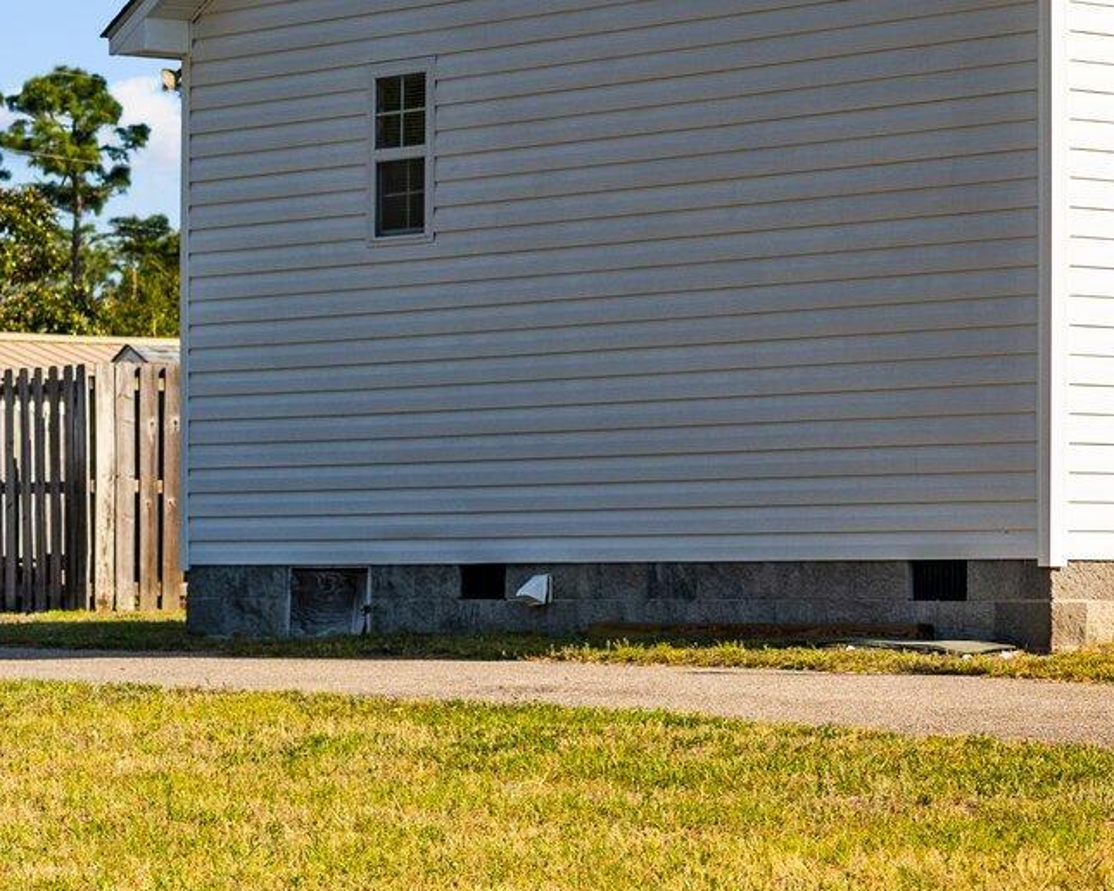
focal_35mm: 149
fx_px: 4913
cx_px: 1532
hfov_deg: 12.5
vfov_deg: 10.4
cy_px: 336
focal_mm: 50
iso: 500
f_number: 5
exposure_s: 1/4000
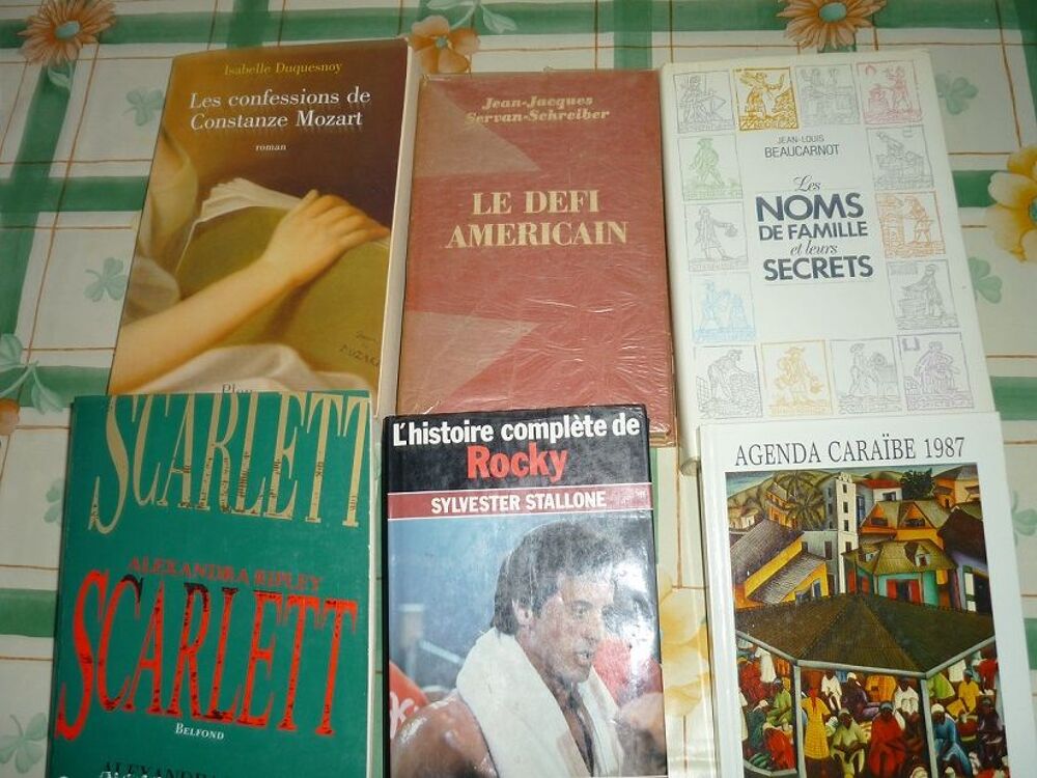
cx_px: 518
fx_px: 989
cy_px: 389
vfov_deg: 42.9
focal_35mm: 33
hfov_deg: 55.4
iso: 100
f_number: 2.8
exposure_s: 1/30
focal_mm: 5.5
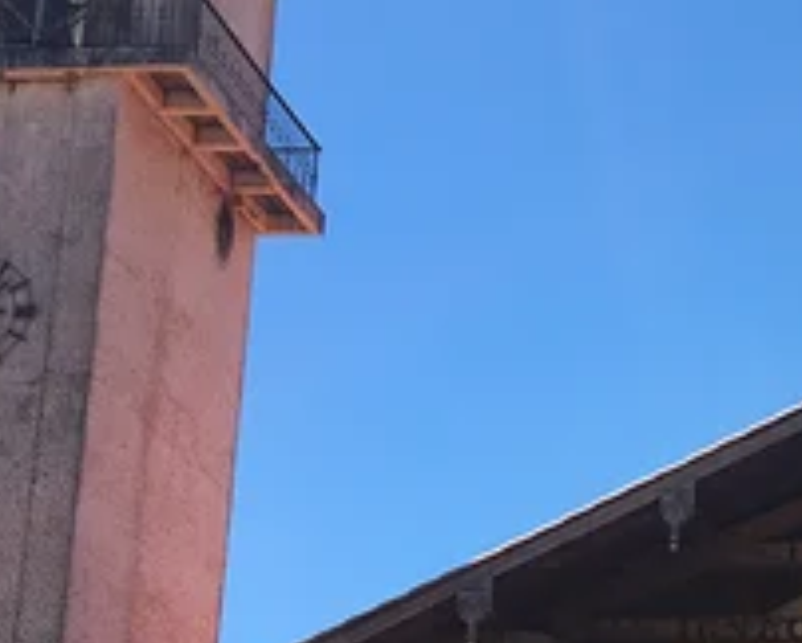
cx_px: 1147
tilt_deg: +18.5
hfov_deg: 15.9
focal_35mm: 112
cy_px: 520
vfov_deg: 13.7
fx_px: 2661
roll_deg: +1.6
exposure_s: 1/1451
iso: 25
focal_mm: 4.15
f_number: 2.2
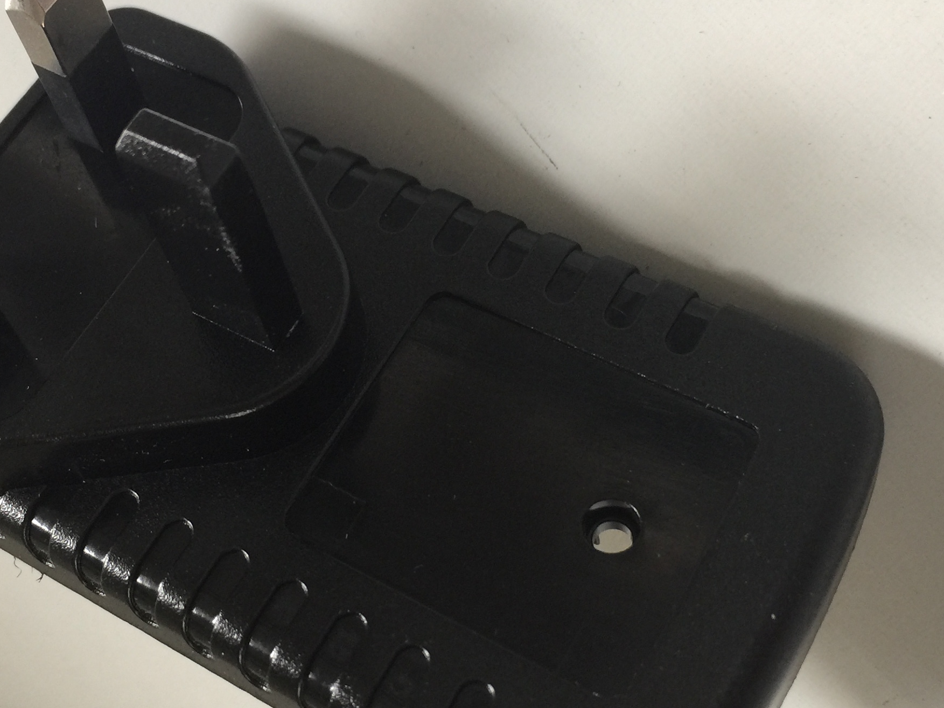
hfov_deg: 35.5
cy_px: 334
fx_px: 1473
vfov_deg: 27.0
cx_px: 401
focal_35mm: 54
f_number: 2.2
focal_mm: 4.15
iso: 40
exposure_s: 1/33
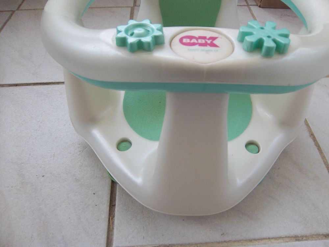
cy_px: 124
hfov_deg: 63.4
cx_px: 164
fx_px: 266
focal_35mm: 28
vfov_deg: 49.7
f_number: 3.5
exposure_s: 1/154
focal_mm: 5.1
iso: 80
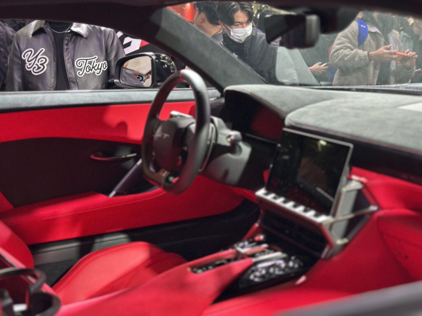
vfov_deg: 30.3
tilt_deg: -11.6
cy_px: 158
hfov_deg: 39.7
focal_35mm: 48
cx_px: 211
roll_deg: +0.2
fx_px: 585
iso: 250
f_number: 1.78
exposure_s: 1/60
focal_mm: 6.86
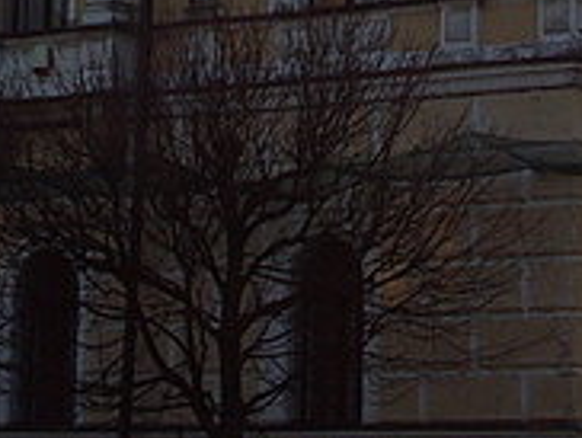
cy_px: -456
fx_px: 2912
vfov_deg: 8.2
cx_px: 656
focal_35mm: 173
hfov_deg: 11.2
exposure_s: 1/350
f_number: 5.7
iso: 80
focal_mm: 7.8
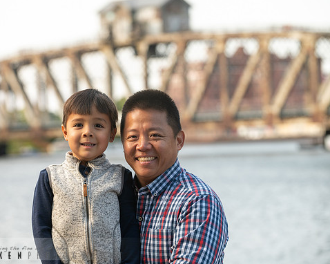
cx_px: 146
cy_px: 131
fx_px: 1445
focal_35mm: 148
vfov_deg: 10.4
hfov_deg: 13.0
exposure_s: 1/500
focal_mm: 130
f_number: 4
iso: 400
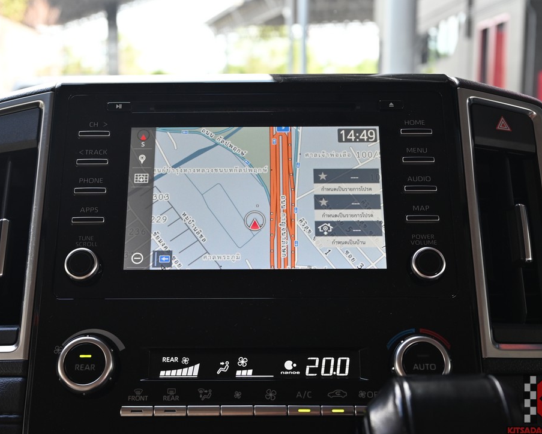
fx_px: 770
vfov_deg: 31.5
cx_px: 256
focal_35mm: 48
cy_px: 219
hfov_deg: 38.8
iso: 200
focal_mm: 28
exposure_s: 1/45
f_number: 5.6
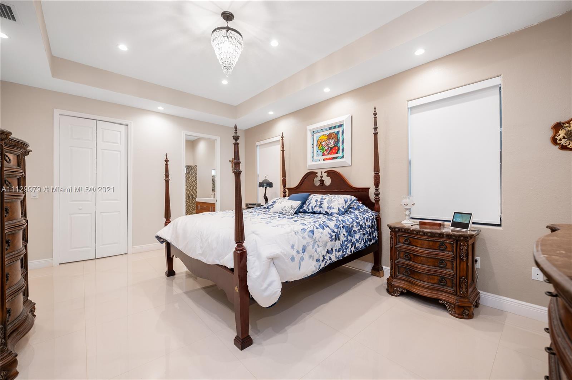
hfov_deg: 104.3
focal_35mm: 14
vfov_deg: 81.1
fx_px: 222
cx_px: 286
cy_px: 190
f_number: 3.5
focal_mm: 14
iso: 200
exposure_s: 1/20
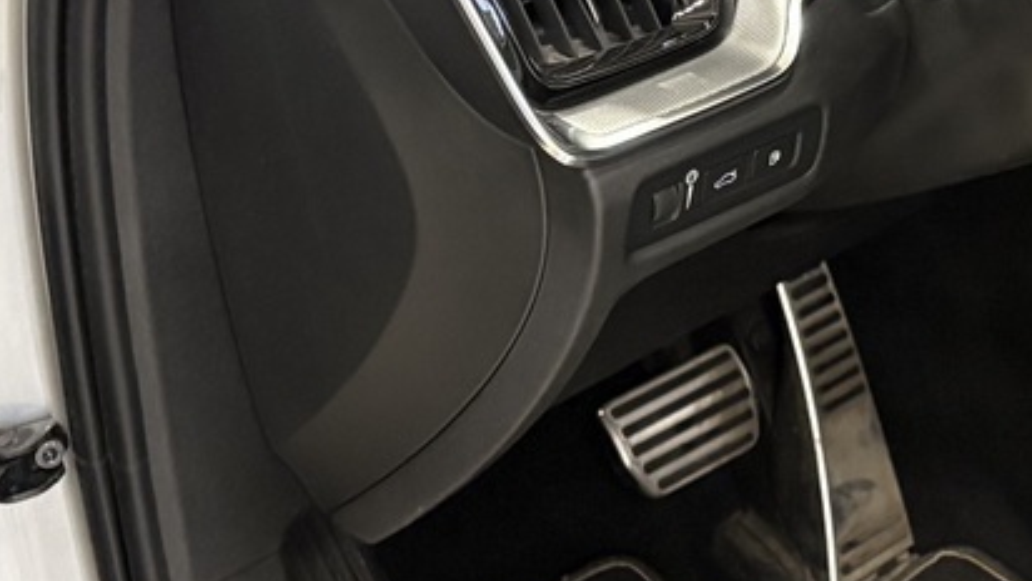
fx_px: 2710
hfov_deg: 20.7
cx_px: 1080
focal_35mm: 99
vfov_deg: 12.2
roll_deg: +2.6
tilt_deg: -26.4
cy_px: 123
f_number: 1.6
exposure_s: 1/50
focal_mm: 5.96
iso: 400
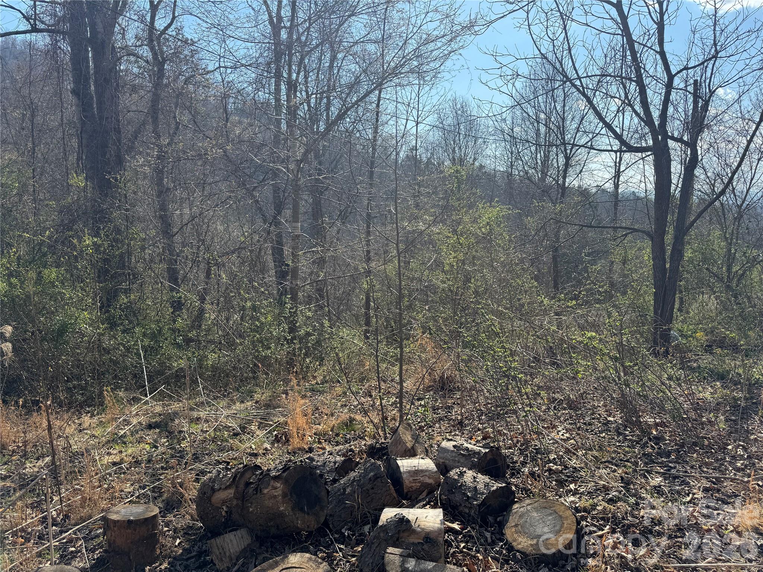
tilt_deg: -10.0
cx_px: 382
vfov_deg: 56.8
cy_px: 286
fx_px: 529
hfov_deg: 71.6
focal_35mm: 24
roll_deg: -0.8
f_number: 1.78
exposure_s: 1/2833
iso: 80
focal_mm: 6.76
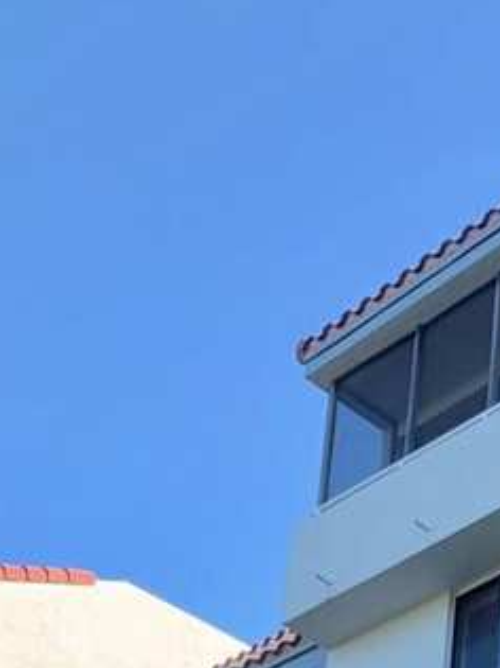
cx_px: 625
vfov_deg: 19.3
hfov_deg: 16.0
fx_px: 1696
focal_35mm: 88
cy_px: 1020
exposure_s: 1/435
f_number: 1.8
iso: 25
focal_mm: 4.25
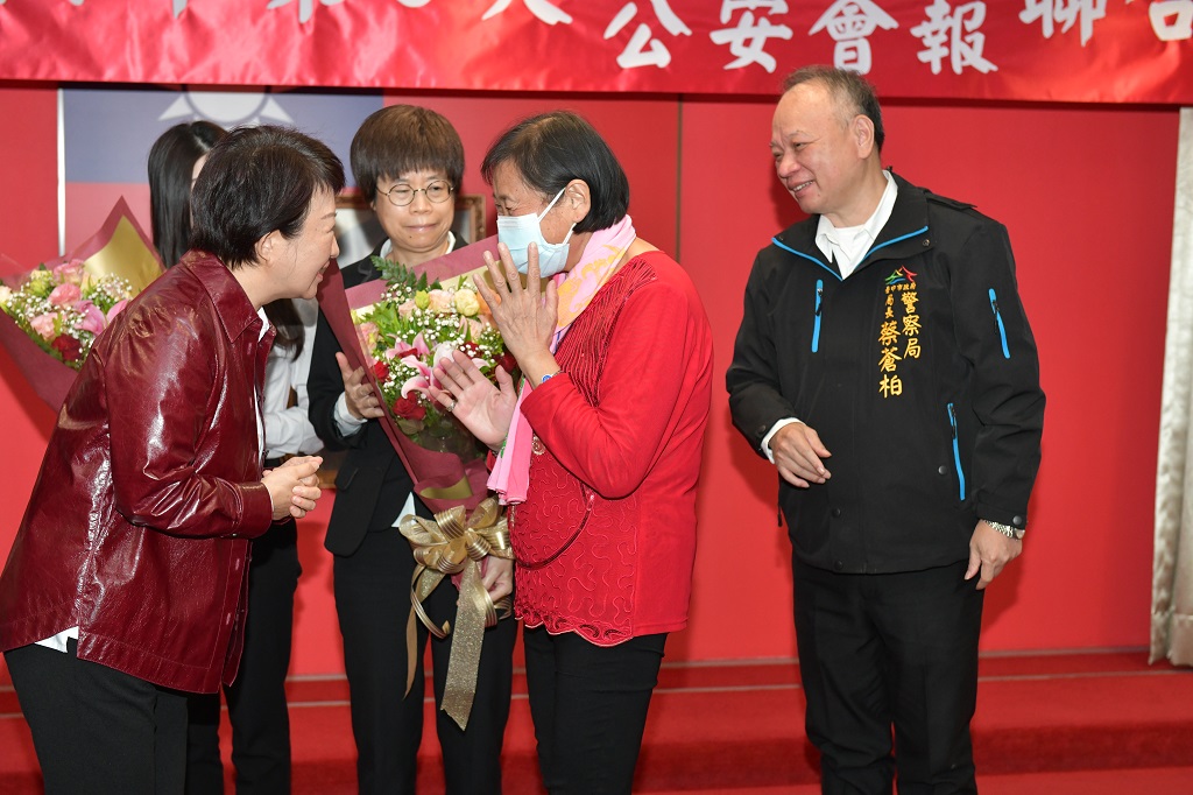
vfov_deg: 23.4
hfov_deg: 34.5
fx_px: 1921
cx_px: 596
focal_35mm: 58
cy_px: 398
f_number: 4.5
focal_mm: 58
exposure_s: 1/250
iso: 2000
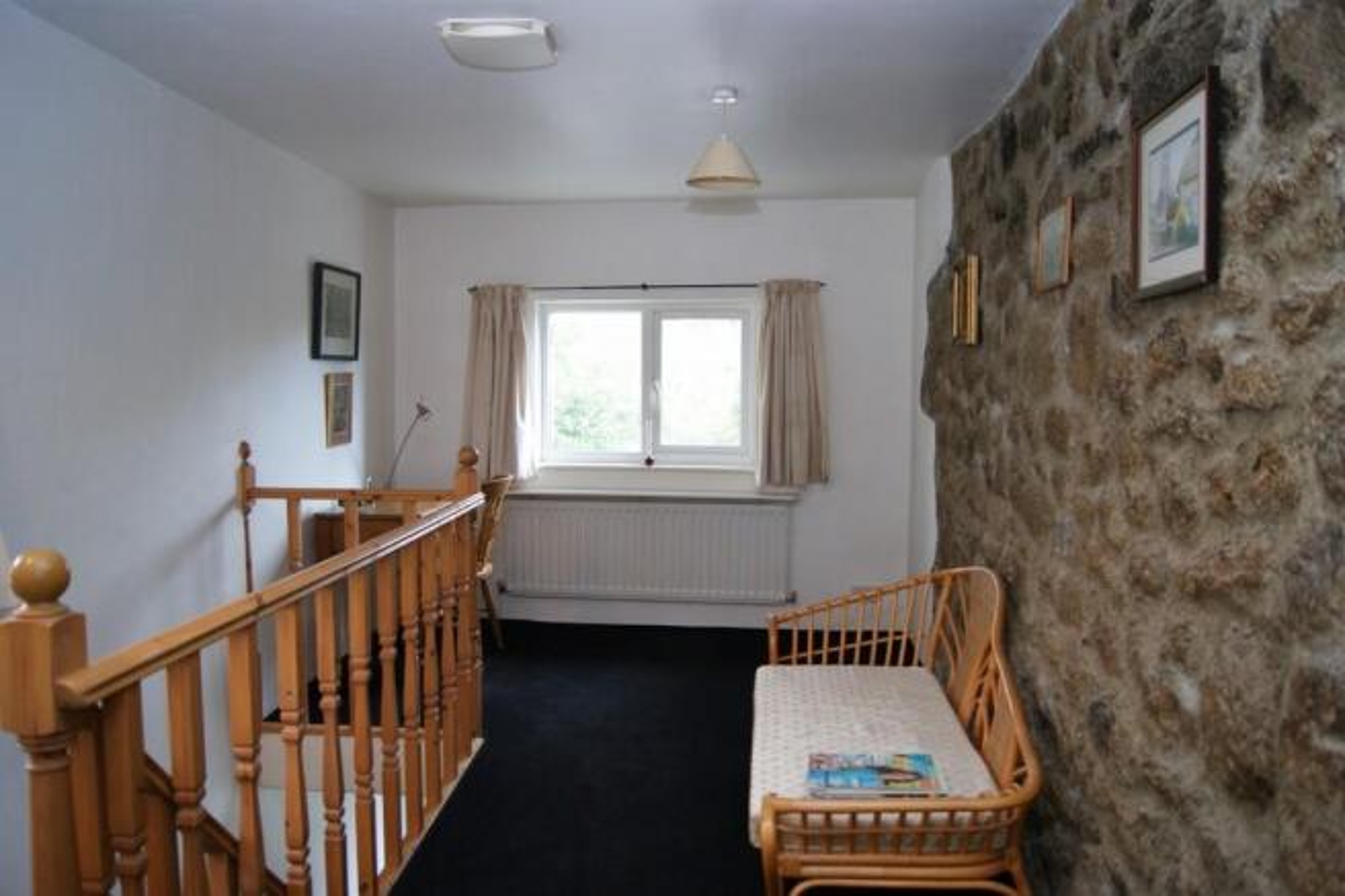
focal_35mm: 27
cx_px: 672
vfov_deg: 47.9
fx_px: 1008
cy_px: 448
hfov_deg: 67.4
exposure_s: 1/25
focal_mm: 18
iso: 400
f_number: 3.5
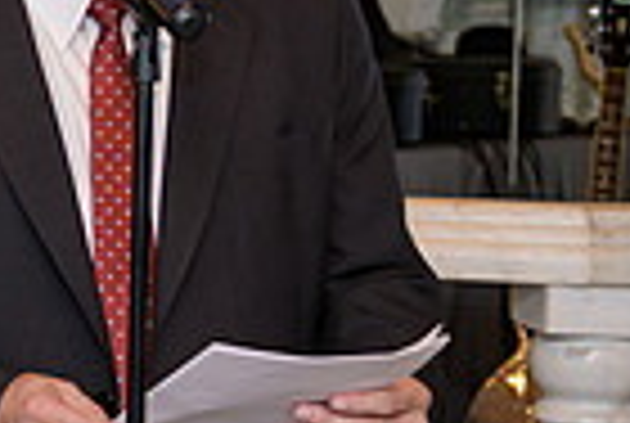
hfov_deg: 11.9
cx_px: -544
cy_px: 146
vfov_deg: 8.8
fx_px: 2753
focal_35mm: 157
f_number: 3.2
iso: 800
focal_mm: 38
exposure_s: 1/125
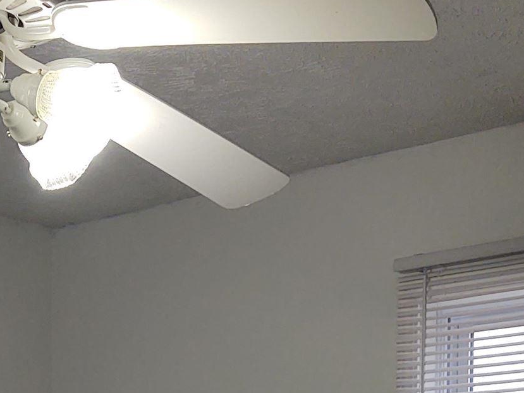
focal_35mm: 100
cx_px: 149
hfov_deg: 19.5
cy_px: 602
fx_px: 1514
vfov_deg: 13.8
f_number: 1.7
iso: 100
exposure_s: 1/121
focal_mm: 4.75
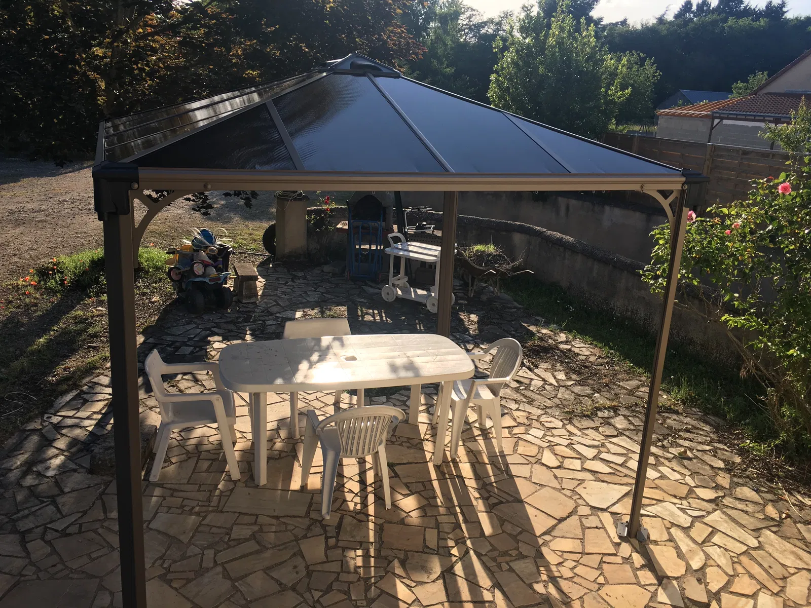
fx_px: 679
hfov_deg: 61.7
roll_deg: -3.5
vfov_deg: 48.2
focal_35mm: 29
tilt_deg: -14.8
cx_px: 406
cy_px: 304
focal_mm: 4.15
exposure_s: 1/769
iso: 25
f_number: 2.2
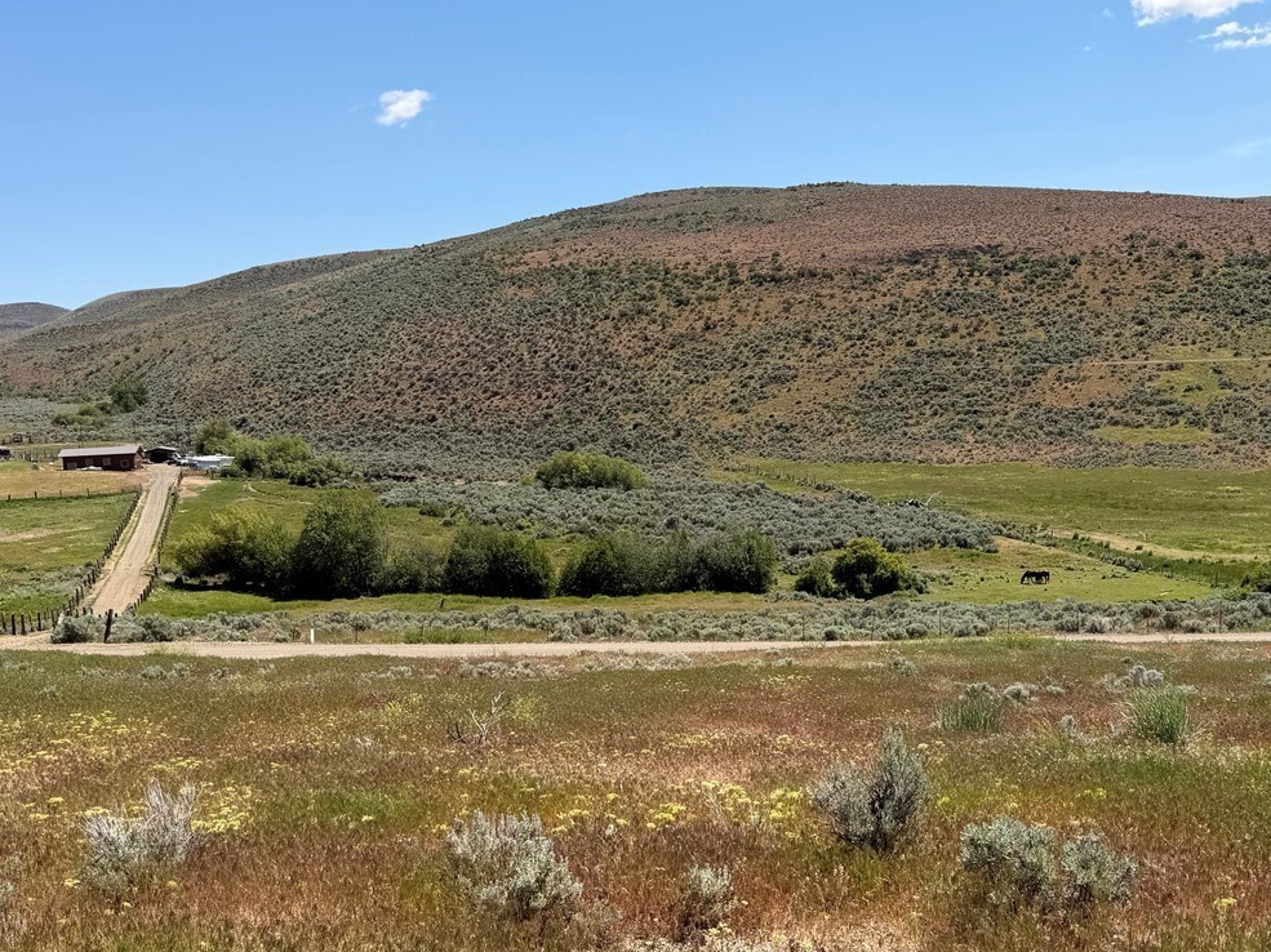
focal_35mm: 39
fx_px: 1431
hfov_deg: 47.9
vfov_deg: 36.6
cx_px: 663
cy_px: 600
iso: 80
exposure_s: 1/4405
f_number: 1.78
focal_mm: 6.76
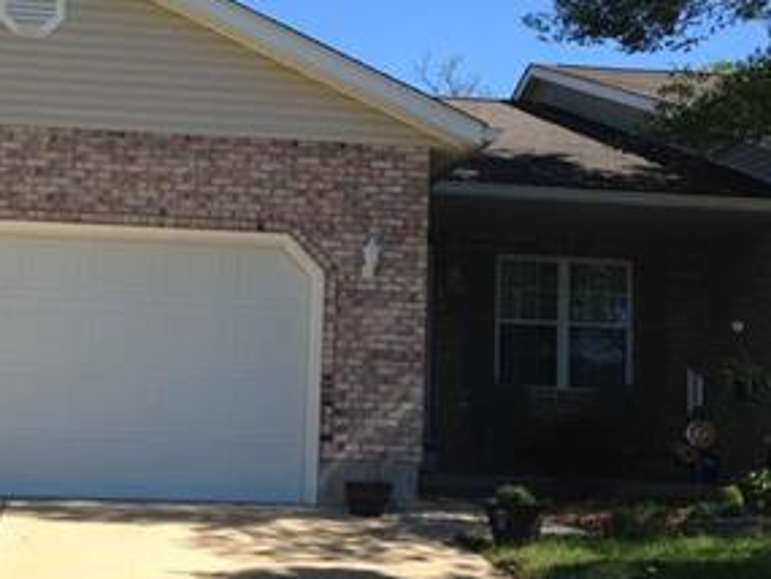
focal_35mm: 74
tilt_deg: +6.6
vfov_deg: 19.9
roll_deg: -1.3
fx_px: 1649
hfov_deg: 26.2
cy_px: 254
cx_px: 254
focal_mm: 4.12
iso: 50
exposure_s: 1/1063
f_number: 2.4
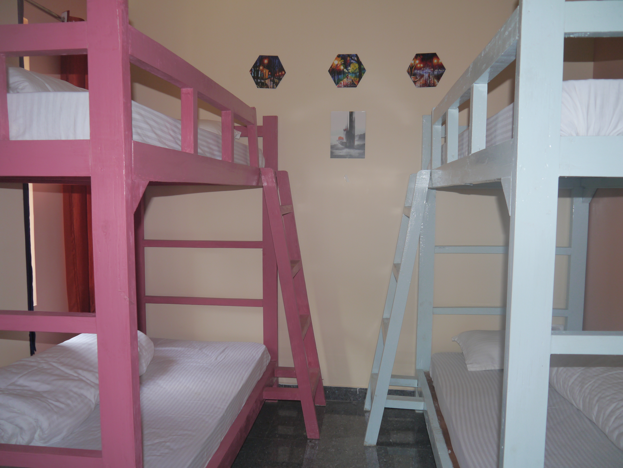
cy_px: 234
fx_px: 504
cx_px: 312
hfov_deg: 63.4
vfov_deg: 49.8
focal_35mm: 28
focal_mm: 14
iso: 160
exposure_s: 1/60
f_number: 3.5
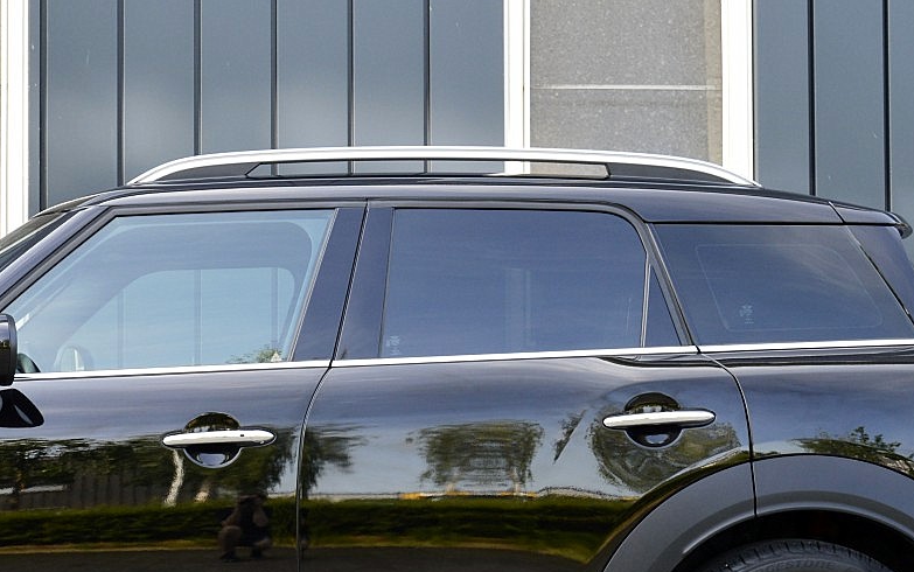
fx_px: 1894
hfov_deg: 26.7
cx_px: 198
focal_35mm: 76
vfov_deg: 17.1
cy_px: 442
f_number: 9
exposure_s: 1/100
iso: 400
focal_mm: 24
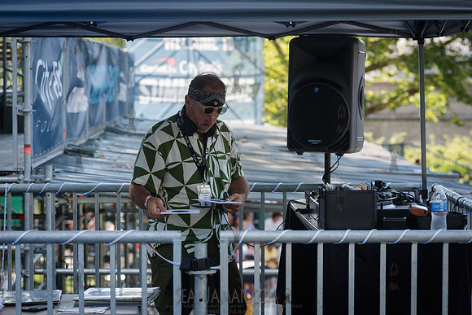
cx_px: 236
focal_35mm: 114
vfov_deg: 12.0
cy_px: 158
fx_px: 1496
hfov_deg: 17.9
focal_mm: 112
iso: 500
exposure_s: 1/640
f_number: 4.5
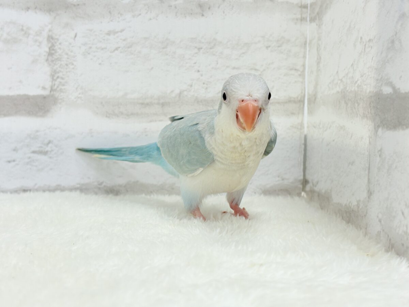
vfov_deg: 28.0
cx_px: 204
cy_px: 154
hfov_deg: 36.8
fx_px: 614
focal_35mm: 52
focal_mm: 5.96
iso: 64
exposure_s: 1/100
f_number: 1.6
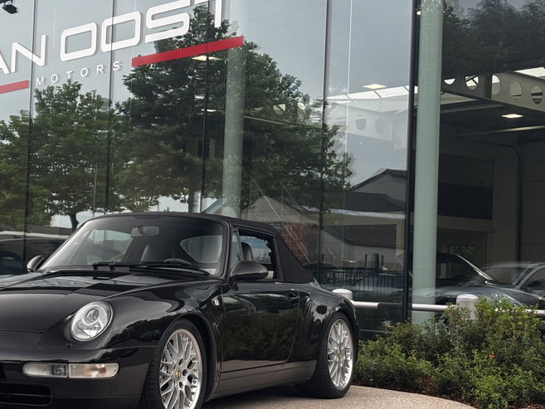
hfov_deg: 24.0
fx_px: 1276
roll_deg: -2.4
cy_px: 211
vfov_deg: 18.2
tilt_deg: +3.9
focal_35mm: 81
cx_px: 175
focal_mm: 5.96
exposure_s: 1/161
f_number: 1.6
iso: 40
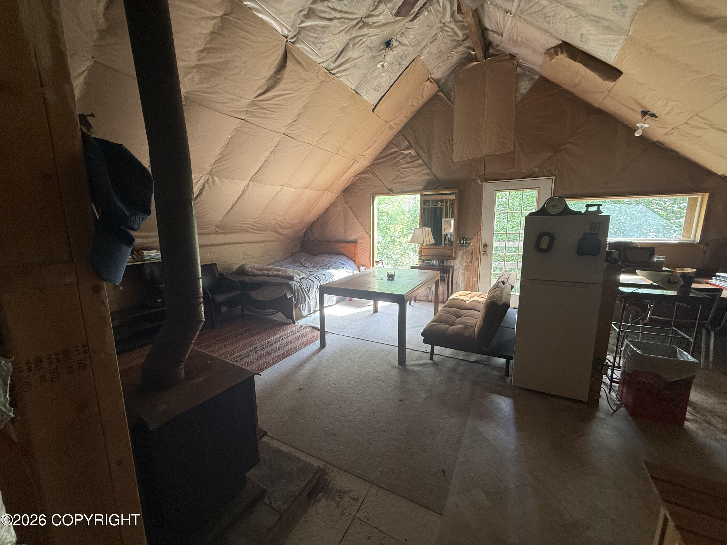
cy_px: 272
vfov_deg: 85.7
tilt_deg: -9.0
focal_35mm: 14
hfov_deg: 102.1
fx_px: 294
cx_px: 364
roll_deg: +1.6
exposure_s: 1/99
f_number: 2.2
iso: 160
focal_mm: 2.22
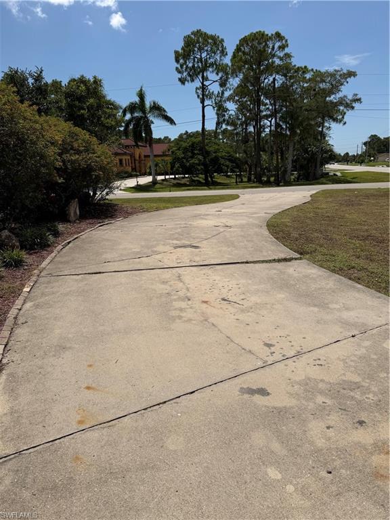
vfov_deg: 71.6
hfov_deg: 56.8
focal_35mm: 24
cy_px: 260
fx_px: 361
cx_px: 195
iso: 80
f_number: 1.78
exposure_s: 1/11905
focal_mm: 6.76
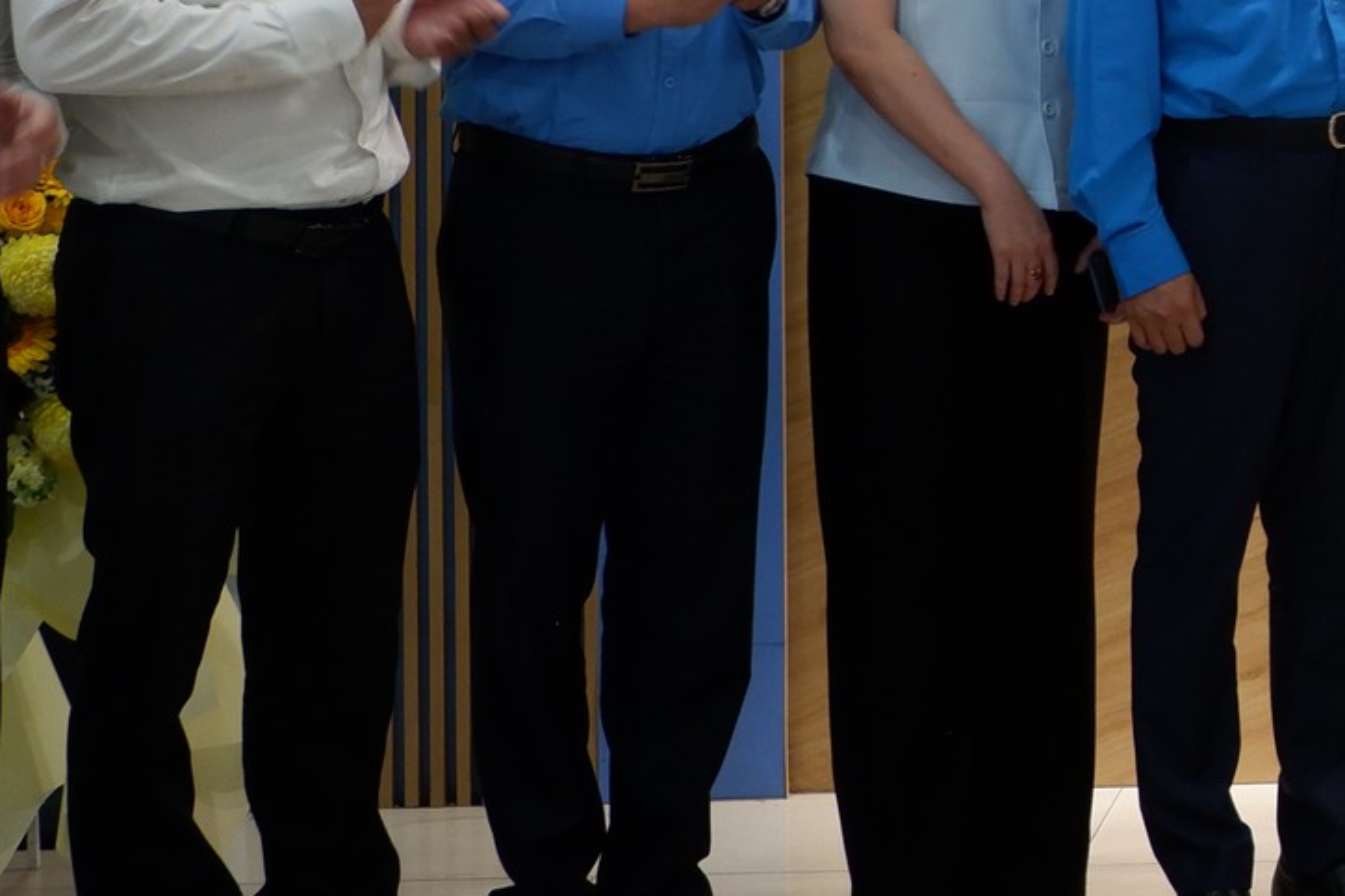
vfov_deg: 12.6
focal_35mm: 106
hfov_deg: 17.5
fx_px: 3959
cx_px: 1946
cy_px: -153
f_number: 3.8
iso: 400
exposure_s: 1/42
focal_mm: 20.1
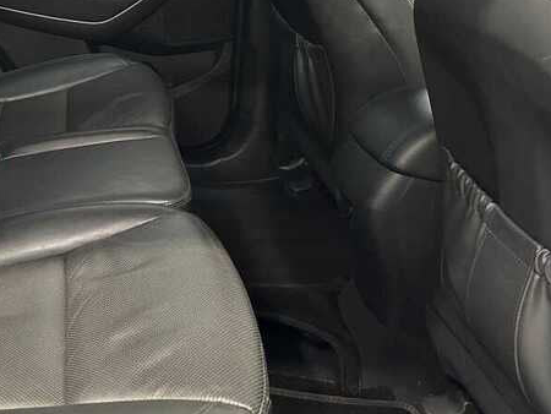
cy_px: 113
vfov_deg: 29.9
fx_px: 764
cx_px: 17
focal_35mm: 48
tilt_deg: -20.2
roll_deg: +0.4
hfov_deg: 36.2
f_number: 1.78
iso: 640
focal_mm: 6.86
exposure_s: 1/33
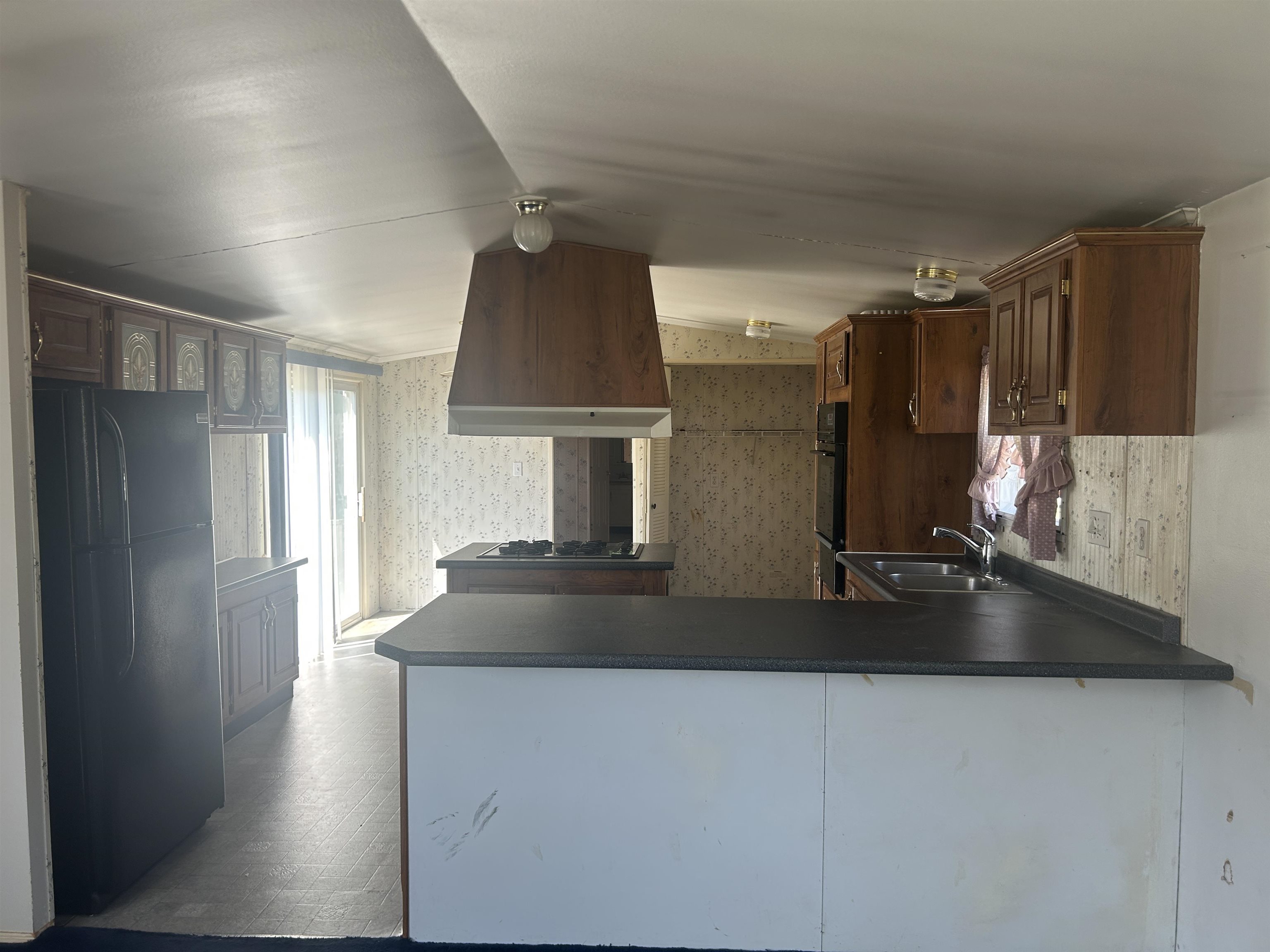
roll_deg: +0.9
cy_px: 476
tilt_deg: -3.0
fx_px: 954
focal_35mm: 26
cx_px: 635
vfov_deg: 53.1
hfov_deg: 67.3
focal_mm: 5.7
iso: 40
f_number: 1.5
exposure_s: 1/121
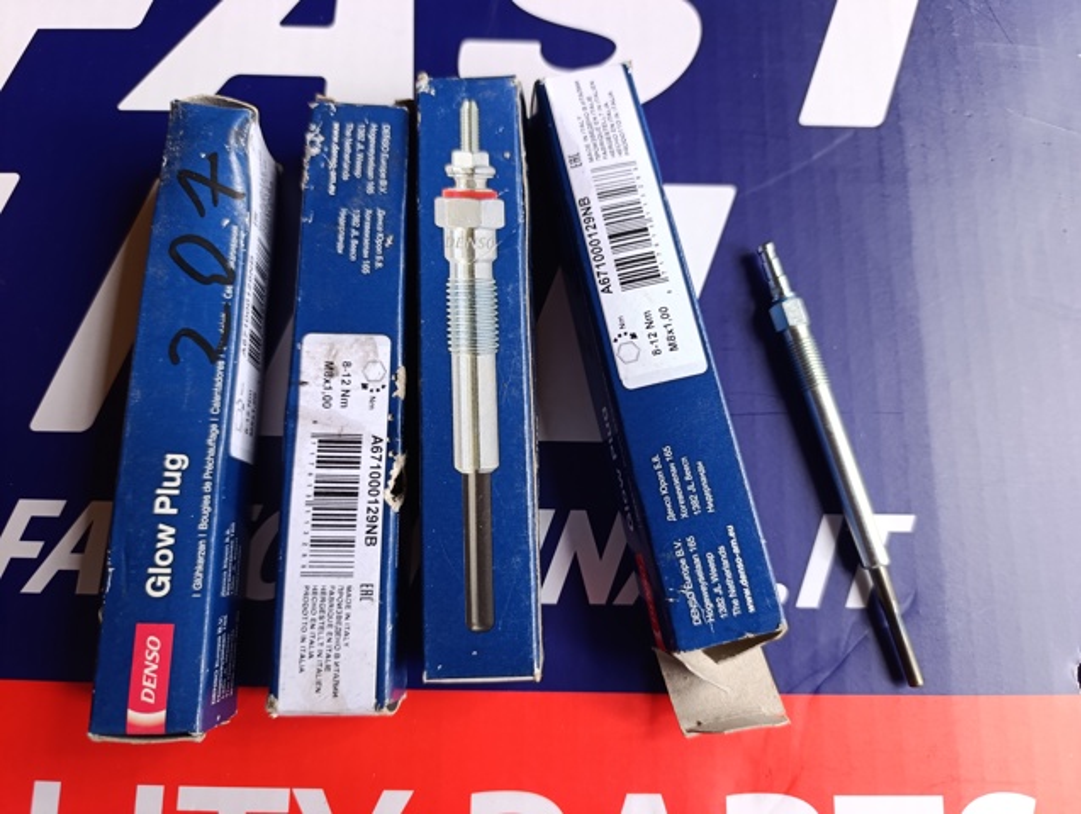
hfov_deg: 73.8
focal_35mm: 23
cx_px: 540
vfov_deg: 59.0
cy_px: 407
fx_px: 719
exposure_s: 1/100
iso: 500
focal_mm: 6.14
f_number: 1.6
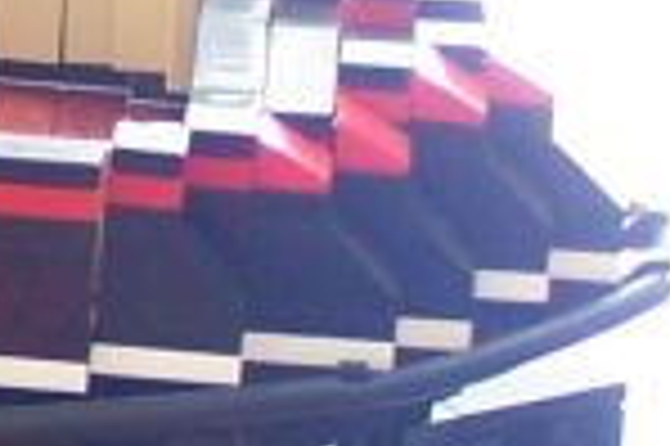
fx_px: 9165
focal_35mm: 493
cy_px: -167
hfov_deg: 4.0
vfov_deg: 2.8
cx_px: -1569
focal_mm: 11.5
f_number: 3.2
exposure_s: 1/2
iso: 80
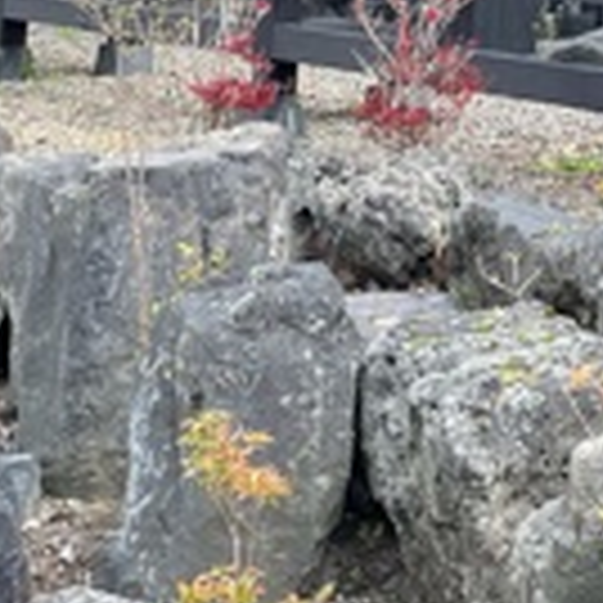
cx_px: 634
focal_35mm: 110
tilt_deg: +5.6
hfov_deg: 15.5
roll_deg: -2.9
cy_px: -369
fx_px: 2168
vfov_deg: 14.5
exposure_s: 1/774
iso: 32
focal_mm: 4.2
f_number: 1.6
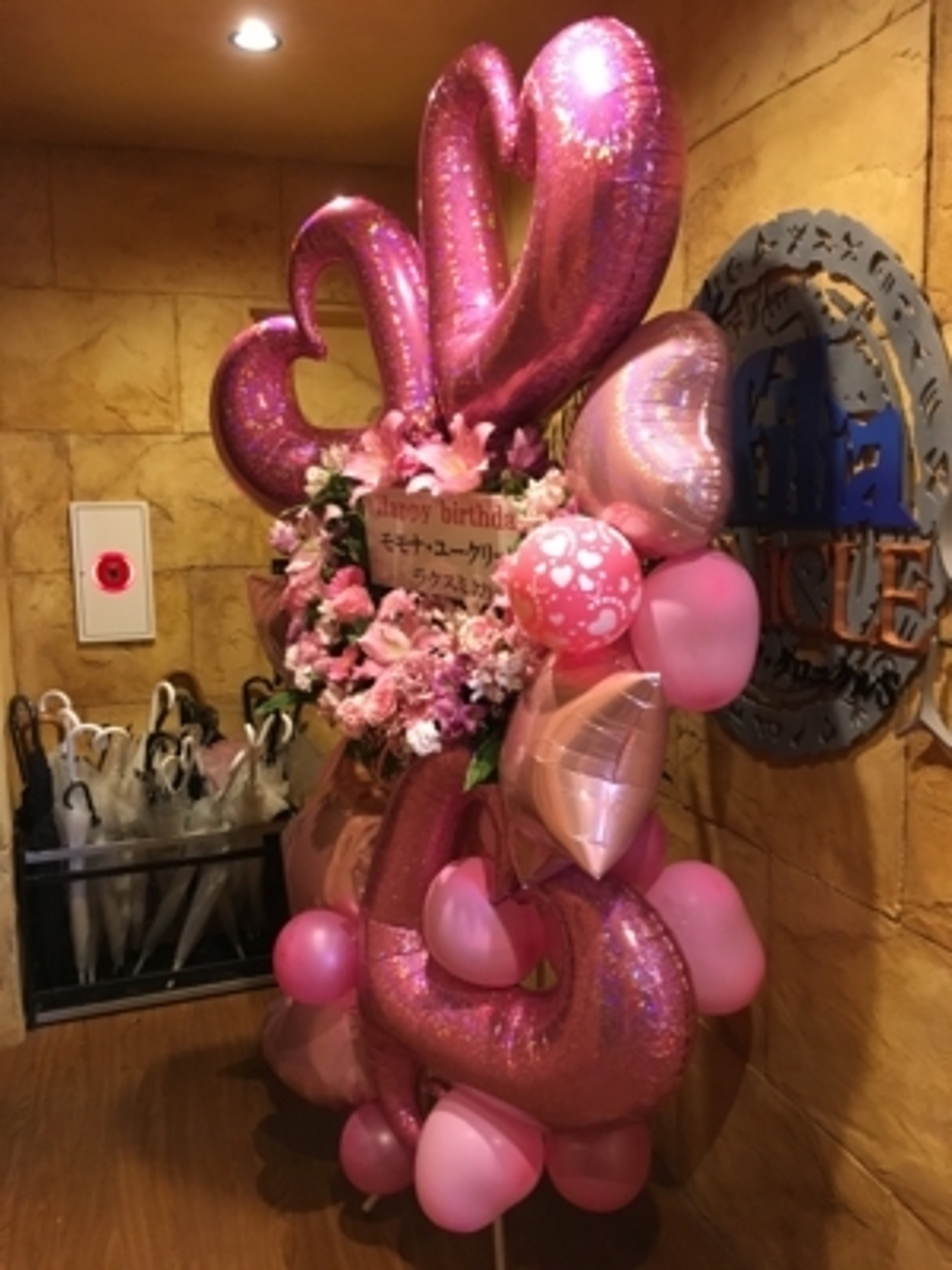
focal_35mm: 29
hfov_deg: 48.2
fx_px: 1063
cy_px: 635
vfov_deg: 61.7
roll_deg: +0.8
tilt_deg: -7.6
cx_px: 476
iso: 250
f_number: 2.2
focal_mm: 4.15
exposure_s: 1/15
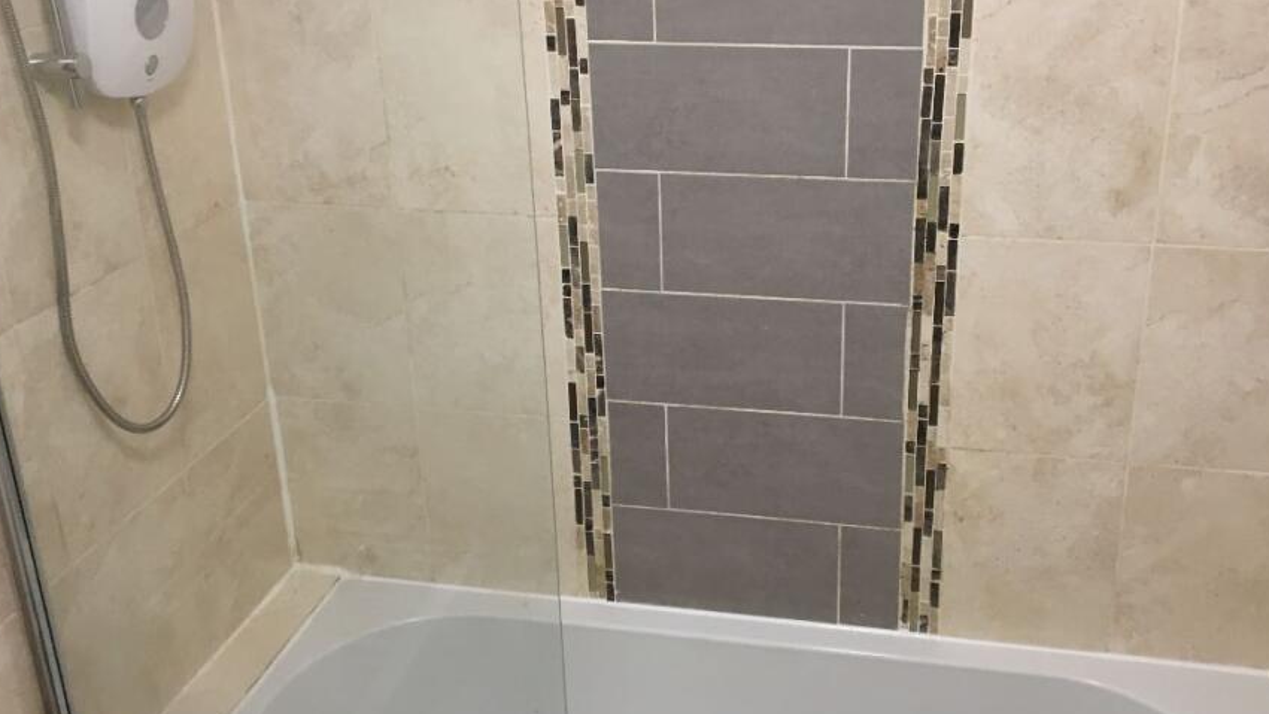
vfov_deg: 31.1
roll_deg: +0.6
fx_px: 1279
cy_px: 282
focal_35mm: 38
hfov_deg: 52.6
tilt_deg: -20.8
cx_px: 717
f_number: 2.2
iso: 100
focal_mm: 4.15
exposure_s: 1/33
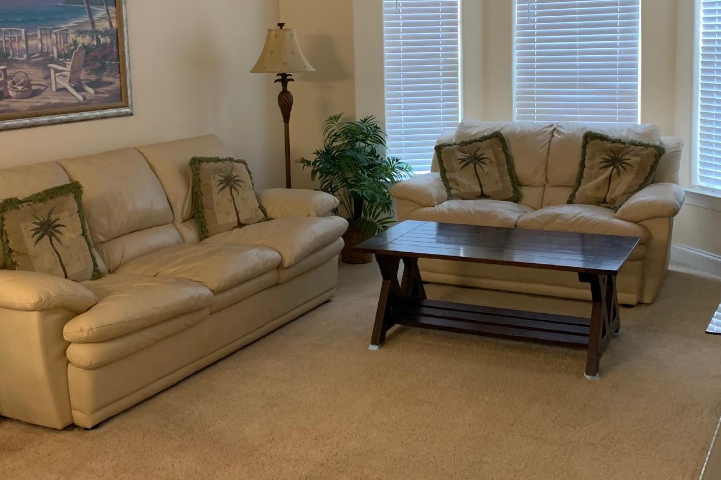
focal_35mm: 44
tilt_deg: -7.6
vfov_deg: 30.2
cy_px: 151
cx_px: 365
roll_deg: +0.8
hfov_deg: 44.5
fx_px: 881
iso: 320
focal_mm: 4.25
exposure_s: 1/40
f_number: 1.8
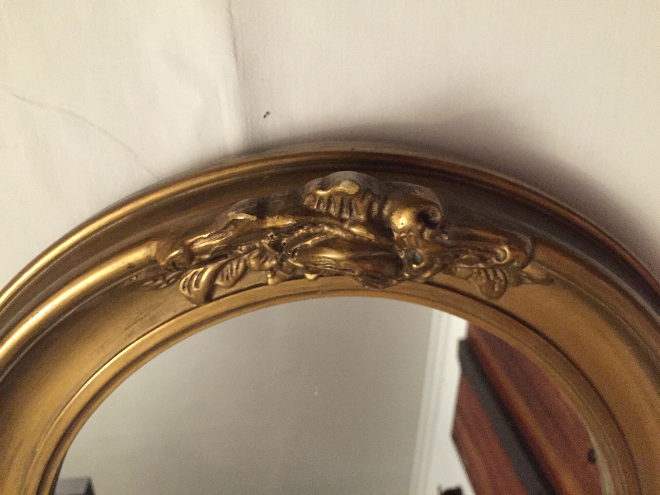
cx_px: 330
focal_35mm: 29
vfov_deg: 48.2
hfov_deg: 61.7
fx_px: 553
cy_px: 248
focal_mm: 4.15
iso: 400
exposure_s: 1/17
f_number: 2.2
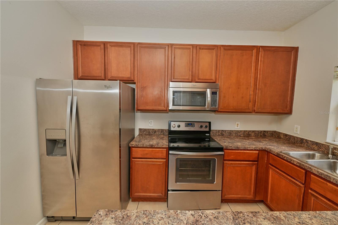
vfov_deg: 81.2
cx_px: 169
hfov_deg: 104.3
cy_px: 112
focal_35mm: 14
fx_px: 131
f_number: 4
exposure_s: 1/200
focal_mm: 14
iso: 400
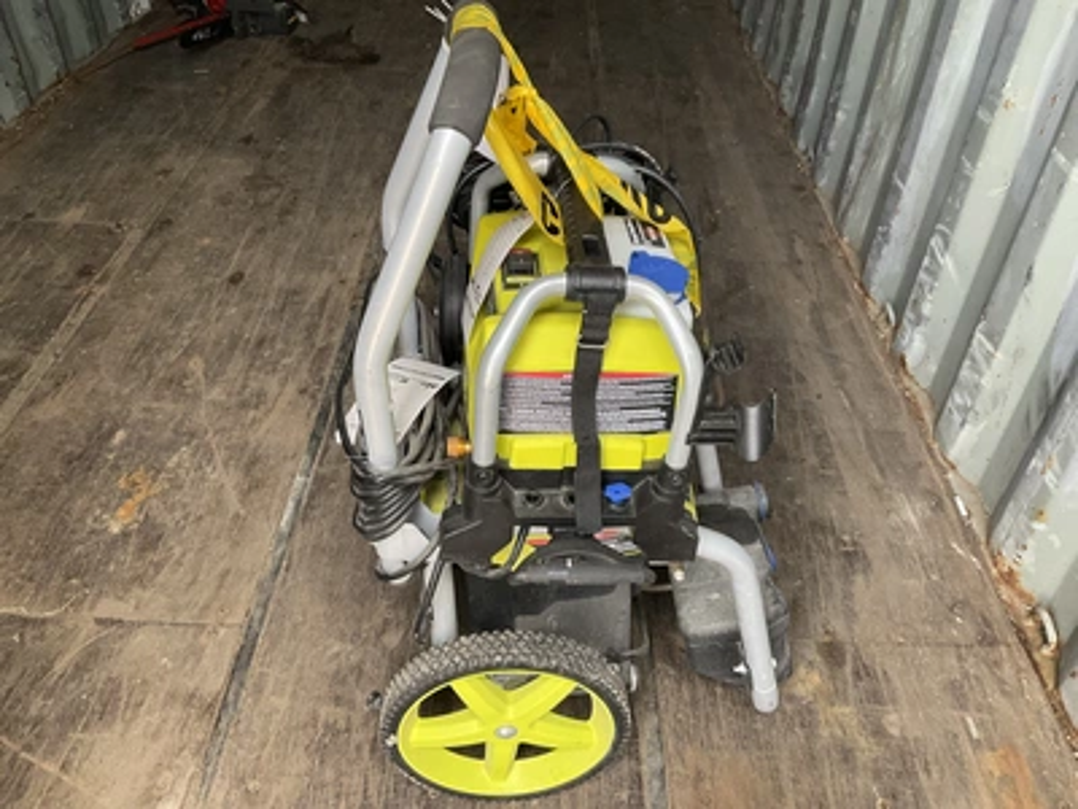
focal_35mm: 29
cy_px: 404
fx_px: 903
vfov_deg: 48.2
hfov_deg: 61.7
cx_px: 539
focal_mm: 3
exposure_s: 1/88
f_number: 1.8
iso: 64
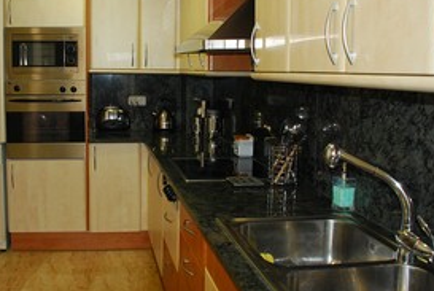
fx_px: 531
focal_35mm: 44
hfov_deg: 43.8
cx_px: 146
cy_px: 113
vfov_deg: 30.5
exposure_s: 1/60
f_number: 4
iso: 400
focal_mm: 20
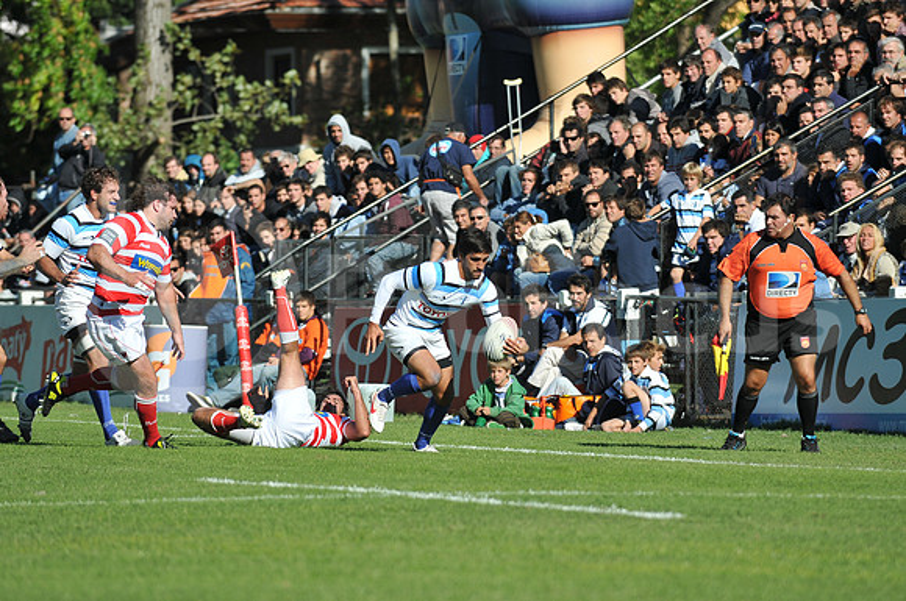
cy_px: 300
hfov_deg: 6.9
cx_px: 453
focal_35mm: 300
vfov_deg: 4.6
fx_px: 7539
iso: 200
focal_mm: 200
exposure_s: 1/2500
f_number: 3.5
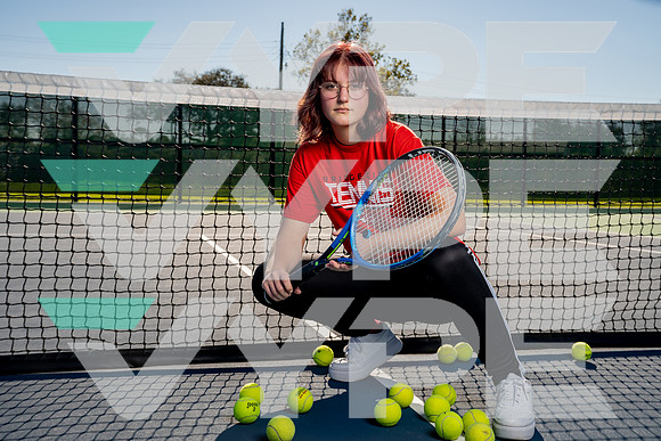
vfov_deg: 31.0
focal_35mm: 43
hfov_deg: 45.2
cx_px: 339
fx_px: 794
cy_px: 215
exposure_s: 1/250
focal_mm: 42
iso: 100
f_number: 8
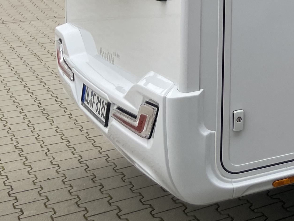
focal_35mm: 84
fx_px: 713
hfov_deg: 19.7
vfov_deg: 16.2
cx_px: 463
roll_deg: +0.4
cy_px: -100
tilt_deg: -2.4
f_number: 1.6
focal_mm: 4.2
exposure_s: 1/121
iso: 32
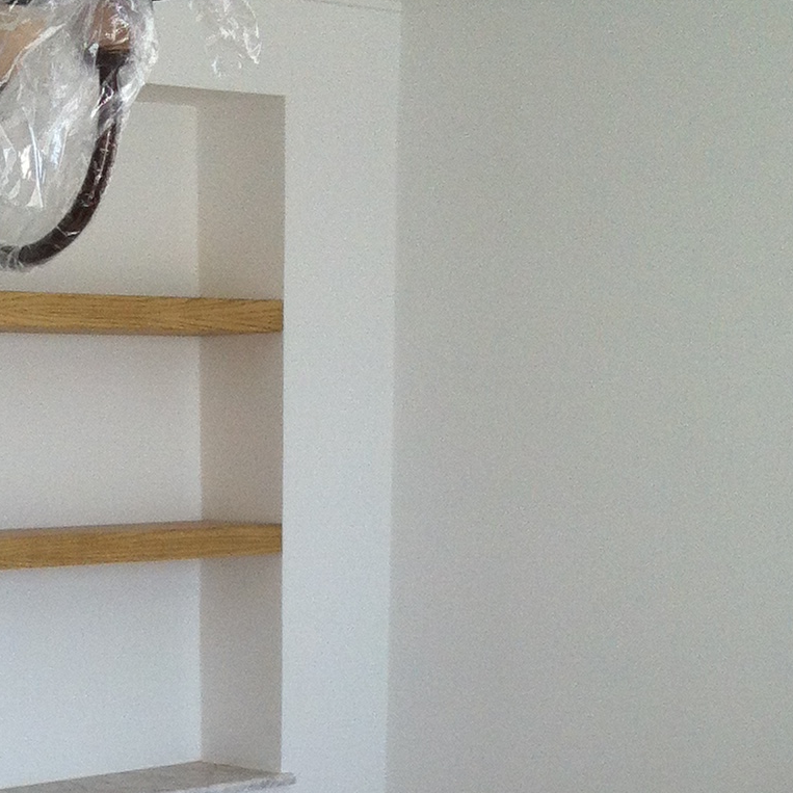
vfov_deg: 16.2
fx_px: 2721
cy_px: 835
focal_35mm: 105
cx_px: 131
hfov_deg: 16.4
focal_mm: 3.85
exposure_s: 1/208
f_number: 2.8
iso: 80
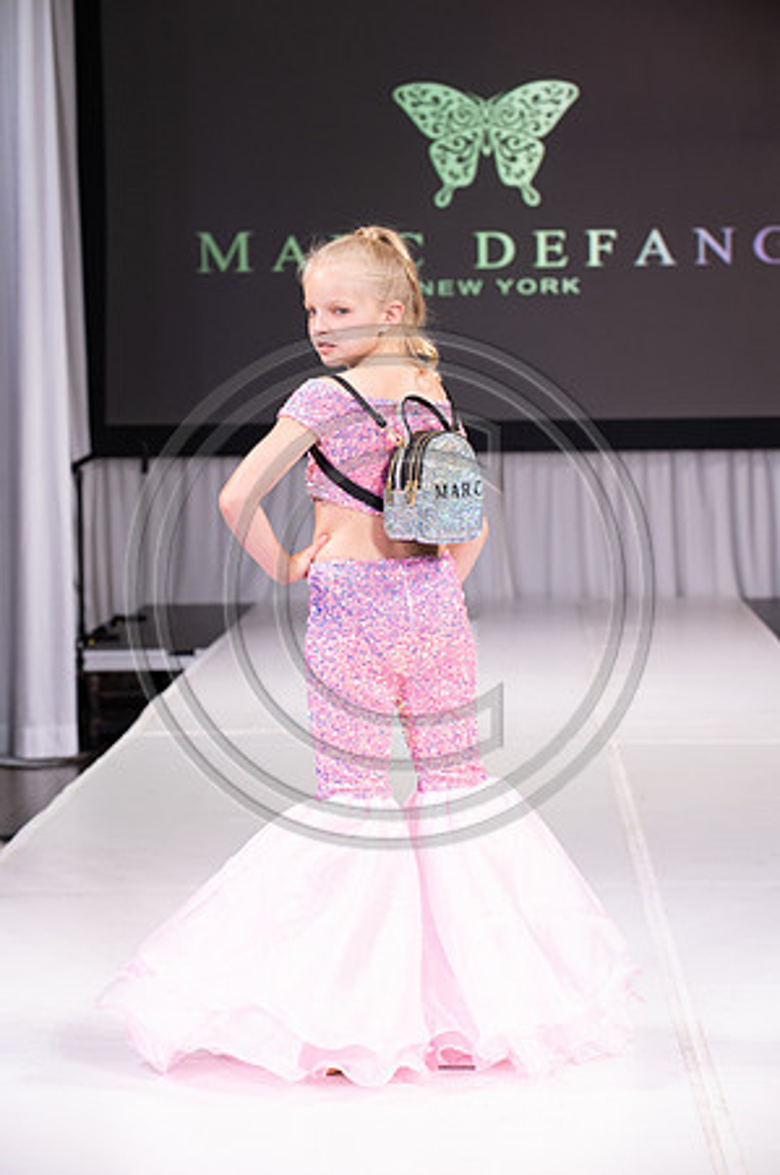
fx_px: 3094
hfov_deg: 14.4
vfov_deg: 21.5
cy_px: 588
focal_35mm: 95
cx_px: 390
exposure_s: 1/400
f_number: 5.6
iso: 2000
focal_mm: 95
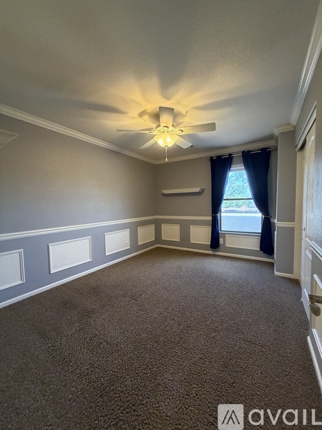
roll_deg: +0.3
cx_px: 161
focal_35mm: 14
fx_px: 174
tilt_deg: -2.2
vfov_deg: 102.1
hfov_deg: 85.7
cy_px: 215
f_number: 2.2
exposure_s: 1/60
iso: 400
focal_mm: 2.22
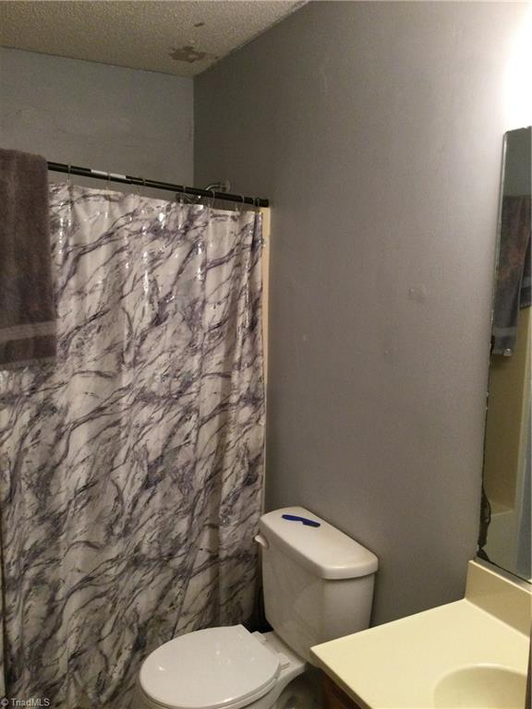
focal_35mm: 31
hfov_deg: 45.4
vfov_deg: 58.4
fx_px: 635
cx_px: 266
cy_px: 354
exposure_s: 1/30
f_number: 2.4
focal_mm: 3.3
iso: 125
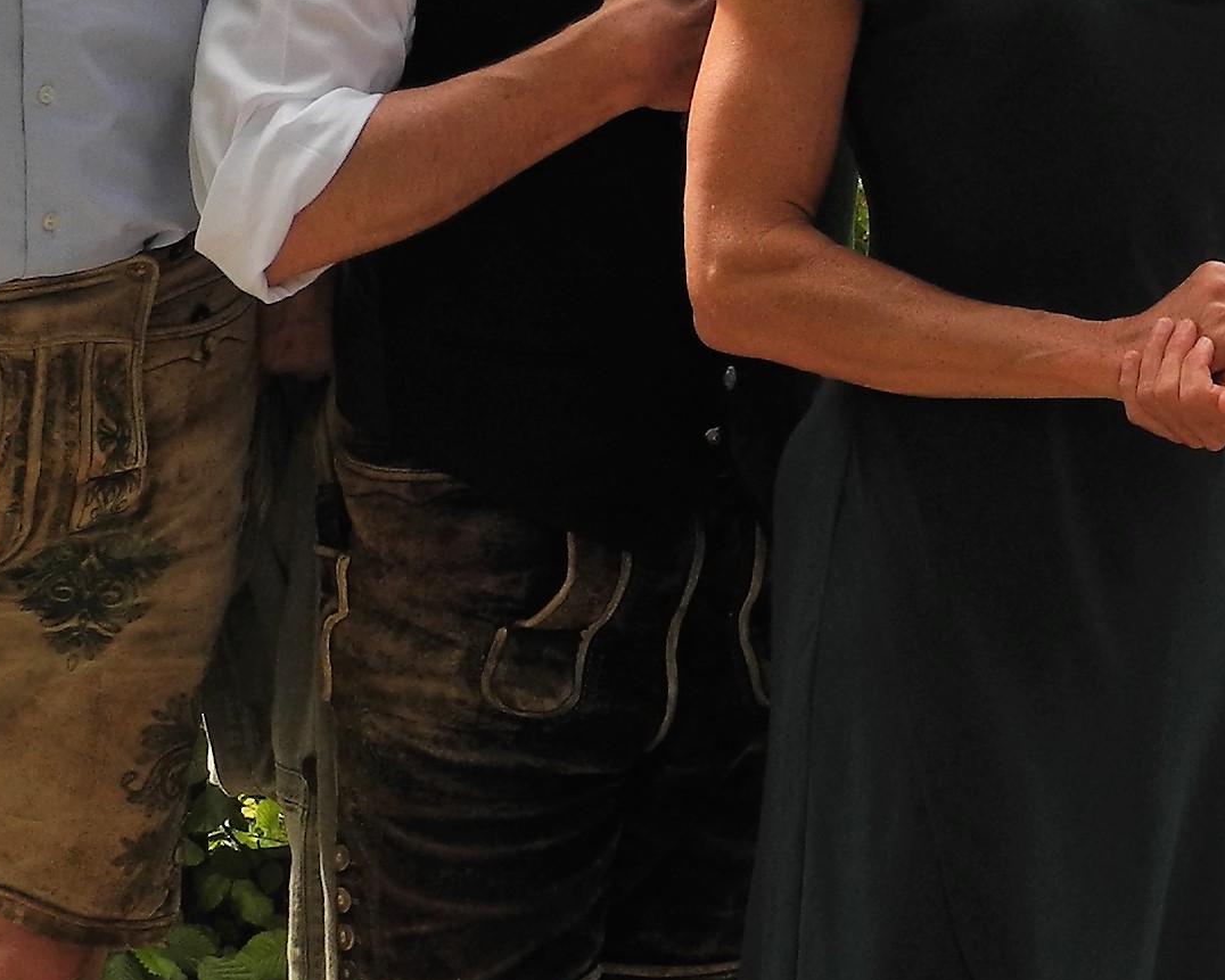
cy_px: -106
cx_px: 1609
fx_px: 6599
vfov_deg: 8.4
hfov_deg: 10.4
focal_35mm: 182
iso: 100
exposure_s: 1/250
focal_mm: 11.8
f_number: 3.5
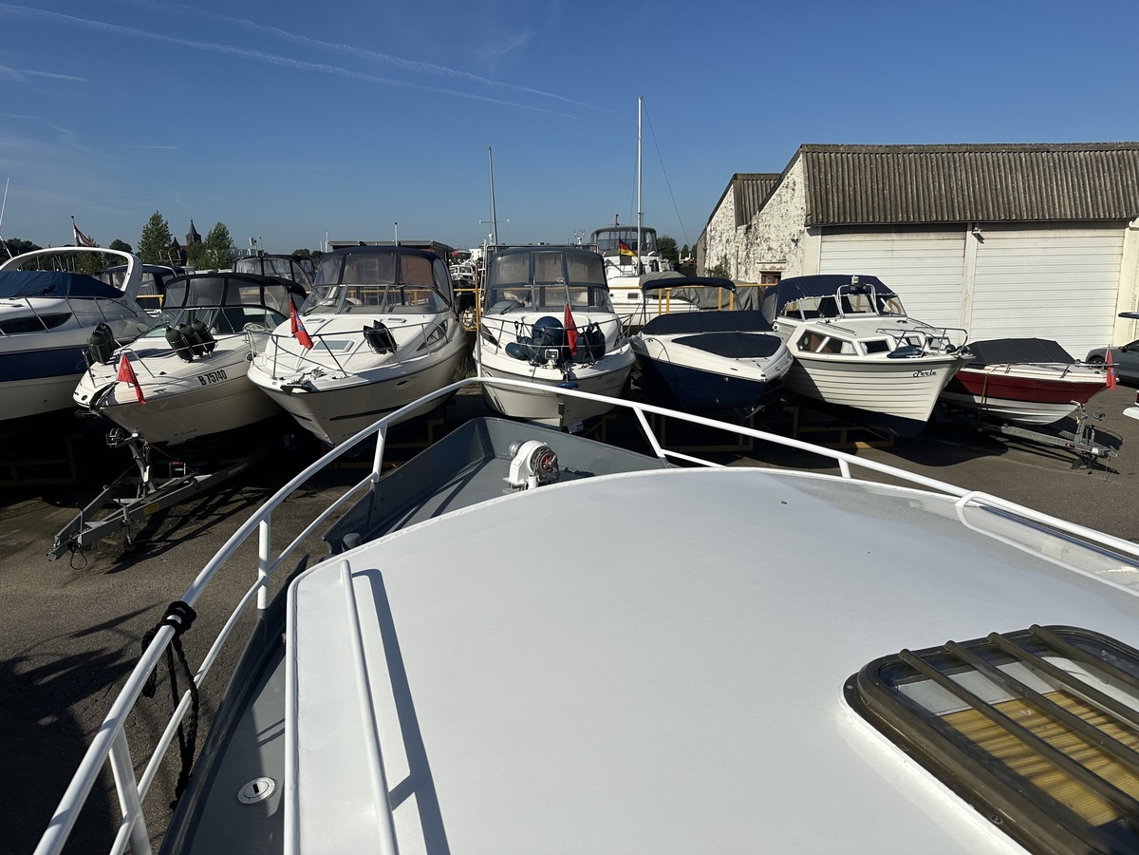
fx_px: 790
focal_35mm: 24
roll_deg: +1.5
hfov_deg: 71.6
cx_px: 570
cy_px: 428
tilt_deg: -12.3
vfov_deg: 56.8
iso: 80
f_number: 1.78
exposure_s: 1/13699
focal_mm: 6.86
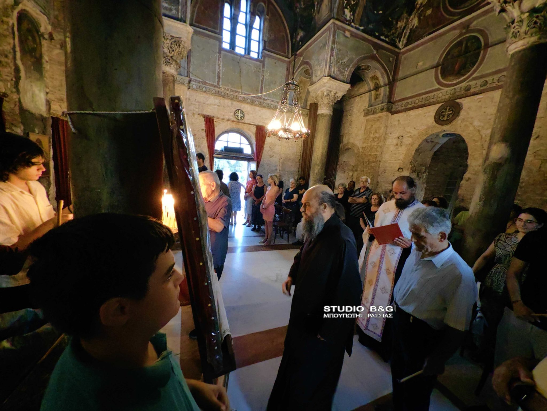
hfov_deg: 106.2
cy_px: 206
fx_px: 205
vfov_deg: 89.9
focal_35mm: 13
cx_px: 274
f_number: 2.2
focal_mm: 1.76
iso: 50
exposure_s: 1/167
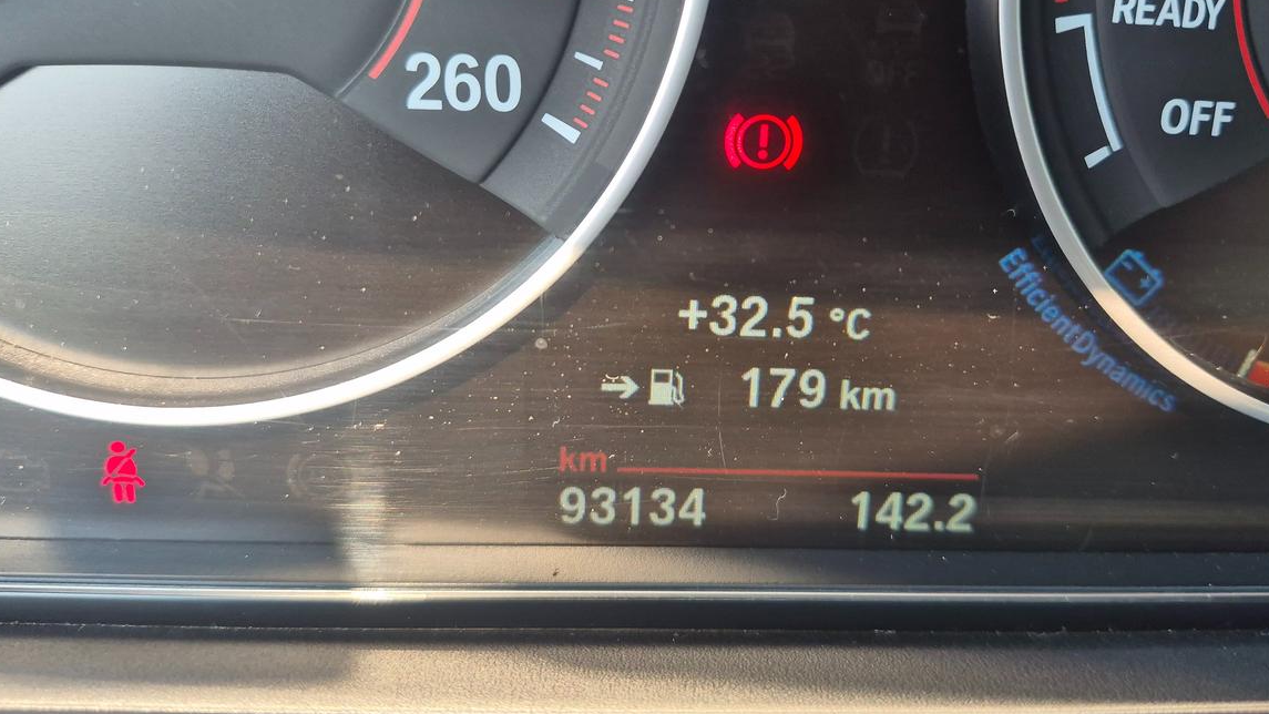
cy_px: 308
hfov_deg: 67.8
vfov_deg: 41.4
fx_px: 942
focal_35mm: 28
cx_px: 679
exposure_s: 1/180
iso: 64
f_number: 1.8
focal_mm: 5.4
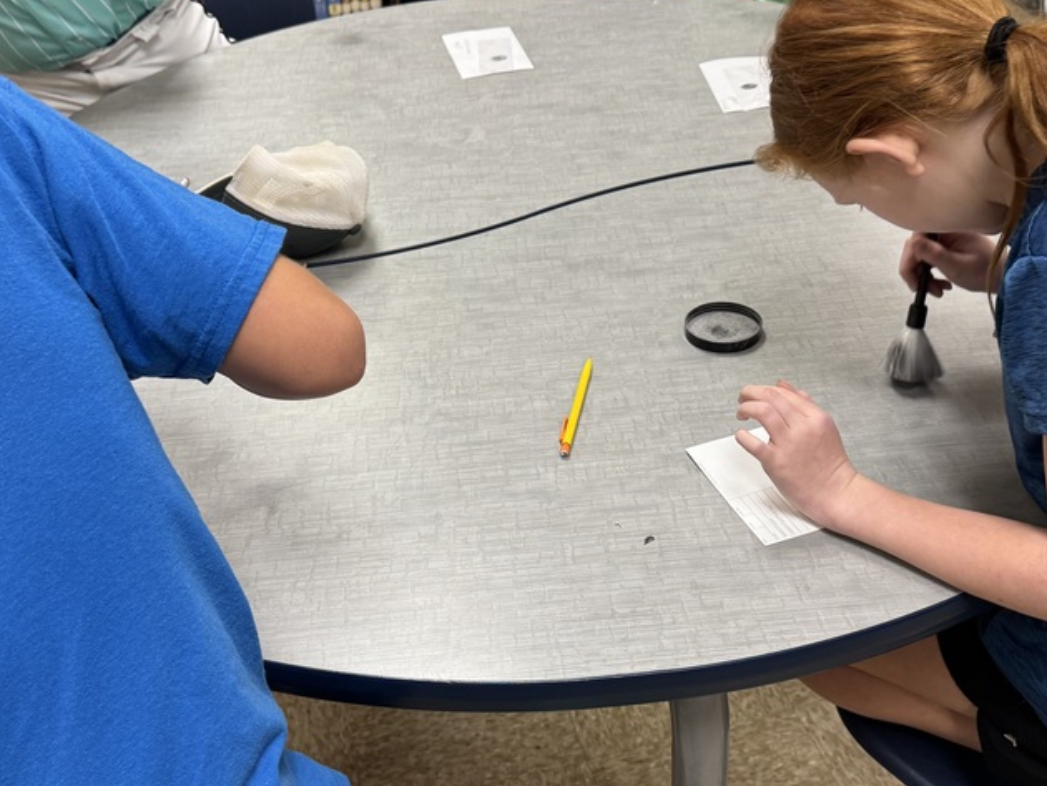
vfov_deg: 36.8
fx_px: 1180
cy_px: 410
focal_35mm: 39
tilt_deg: -38.3
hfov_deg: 47.8
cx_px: 510
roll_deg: +4.2
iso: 125
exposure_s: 1/60
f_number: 1.78
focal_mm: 6.76
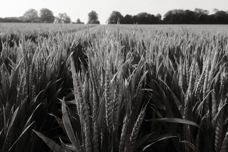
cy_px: 76
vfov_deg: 45.0
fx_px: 184
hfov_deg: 63.7
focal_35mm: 29
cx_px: 114
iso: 640
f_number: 10
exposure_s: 1/240
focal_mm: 19.2
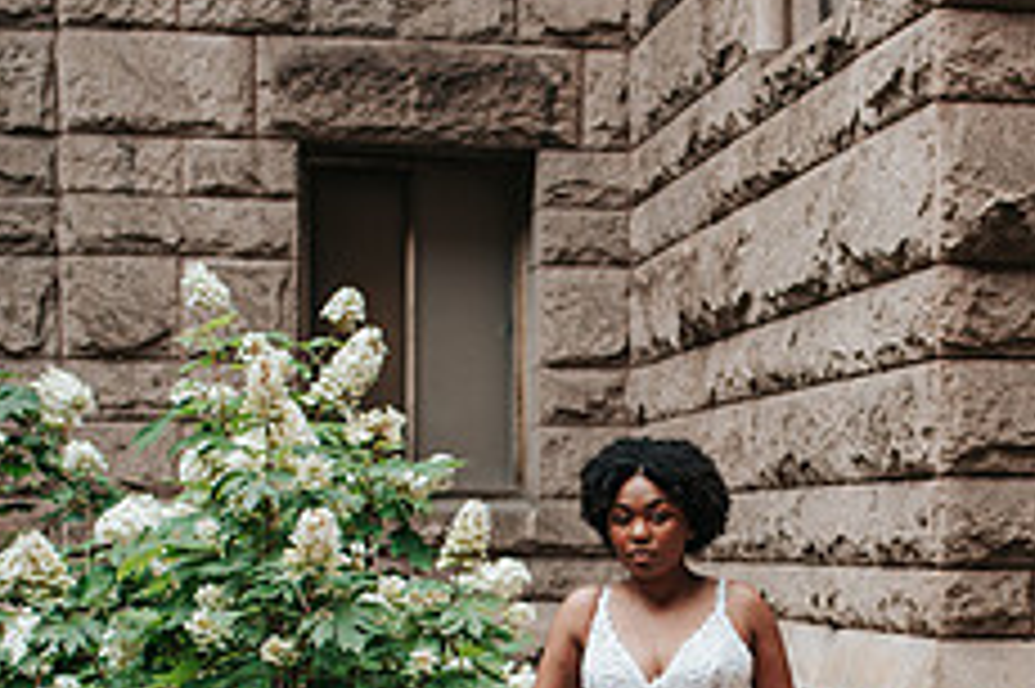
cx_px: 703
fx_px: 2787
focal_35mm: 97
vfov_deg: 13.7
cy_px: 800
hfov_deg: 21.0
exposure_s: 1/500
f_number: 2.5
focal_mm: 35
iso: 360
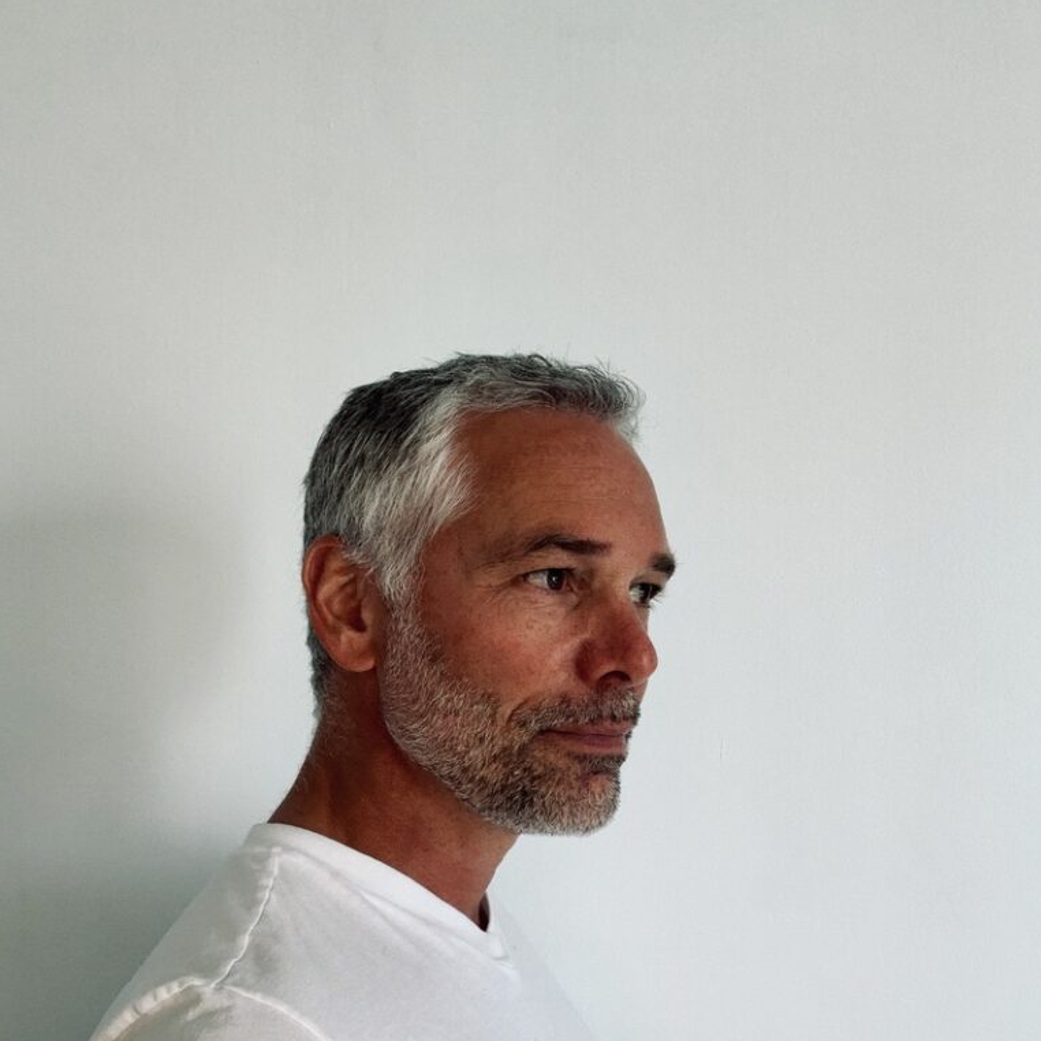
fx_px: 1293
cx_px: 523
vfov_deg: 43.5
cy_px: 650
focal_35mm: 38
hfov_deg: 43.9
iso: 64
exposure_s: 1/115
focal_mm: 2.87
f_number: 2.2
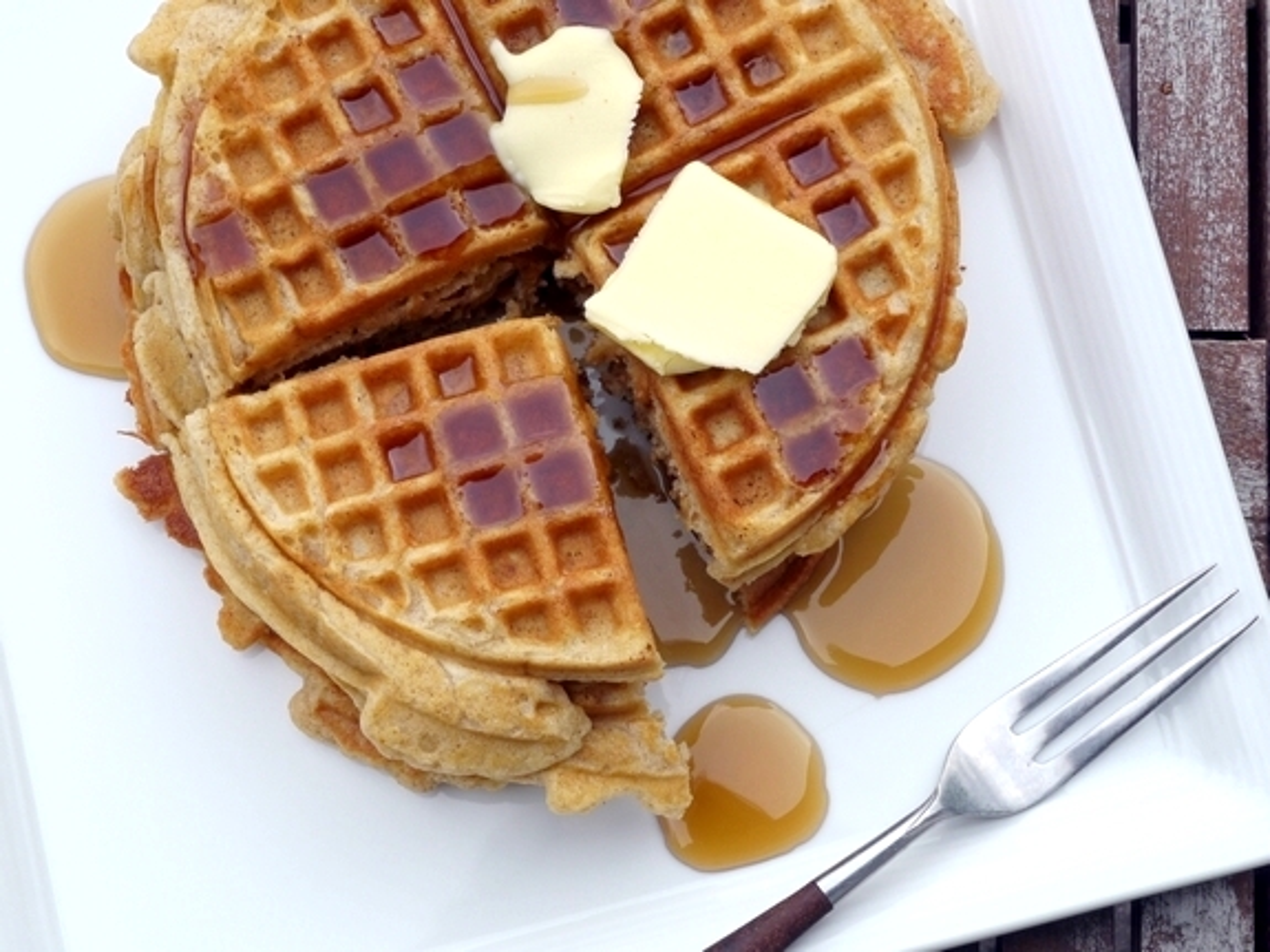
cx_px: 635
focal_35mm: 50
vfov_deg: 29.1
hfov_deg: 38.2
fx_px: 1834
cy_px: 476
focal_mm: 25
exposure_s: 1/30
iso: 100
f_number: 11
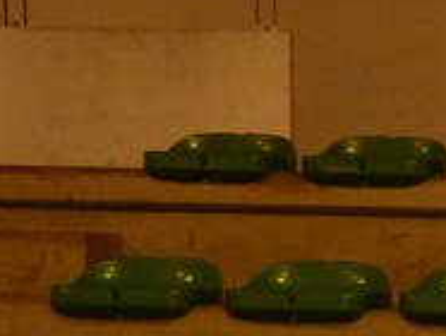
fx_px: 2129
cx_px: 1182
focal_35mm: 165
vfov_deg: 8.8
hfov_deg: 10.0
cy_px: 490
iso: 250
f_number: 3
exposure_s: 1/30
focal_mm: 5.4
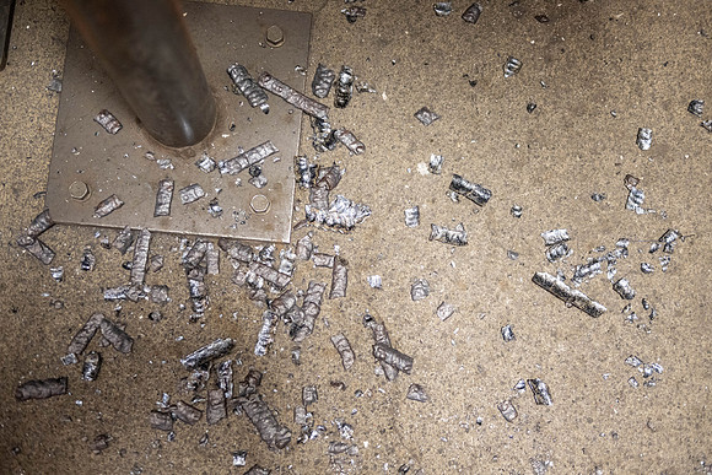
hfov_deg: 44.5
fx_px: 870
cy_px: 238
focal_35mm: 44
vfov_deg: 30.5
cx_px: 356
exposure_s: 1/160
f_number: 2.8
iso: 2500
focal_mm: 44
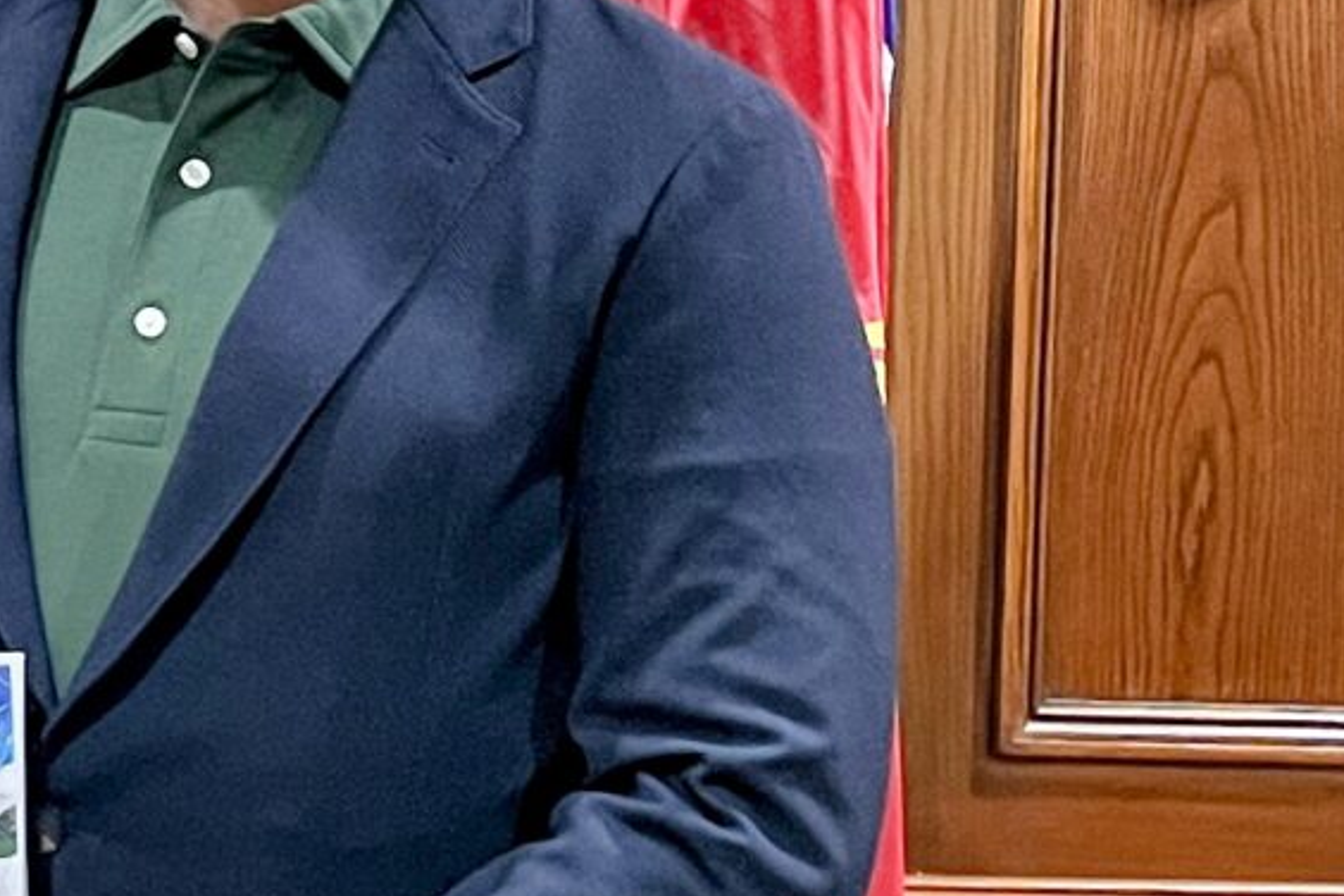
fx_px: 3434
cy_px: 242
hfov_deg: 21.2
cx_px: -83
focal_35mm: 92
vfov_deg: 14.8
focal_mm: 5.7
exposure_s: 1/30
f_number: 1.5
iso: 500
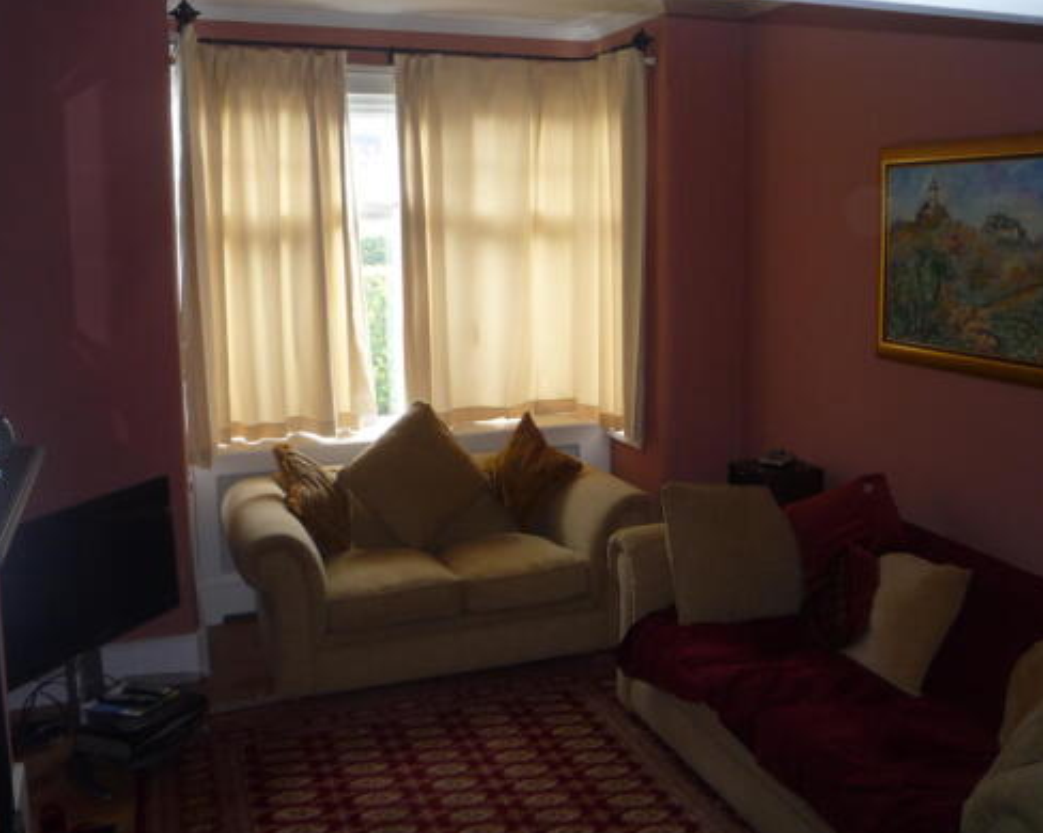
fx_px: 1080
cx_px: 597
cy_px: 375
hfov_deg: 51.4
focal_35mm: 35
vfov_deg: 42.2
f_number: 3.3
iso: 100
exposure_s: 1/30
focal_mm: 5.2
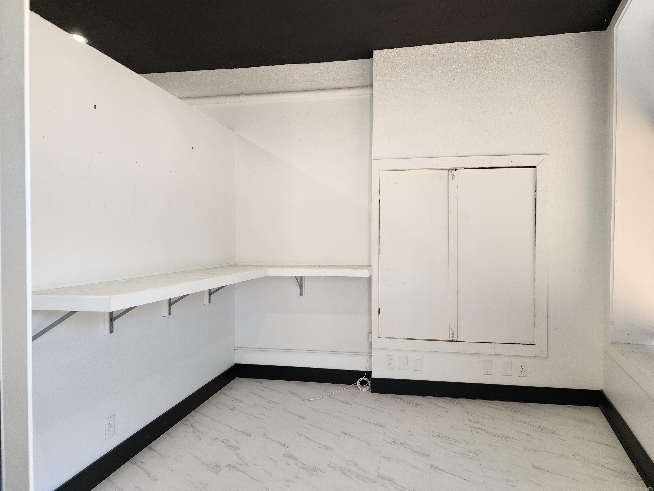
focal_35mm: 23
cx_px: 327
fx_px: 435
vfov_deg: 58.9
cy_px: 246
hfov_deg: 73.9
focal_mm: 6.4
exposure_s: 1/120
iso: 200
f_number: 1.8
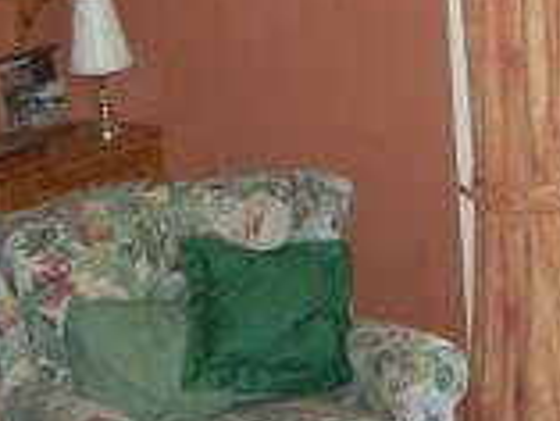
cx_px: 483
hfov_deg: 18.6
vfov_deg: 14.1
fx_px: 1684
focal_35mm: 104
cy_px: 48
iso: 50
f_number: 2.2
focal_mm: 7.4
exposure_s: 1/200
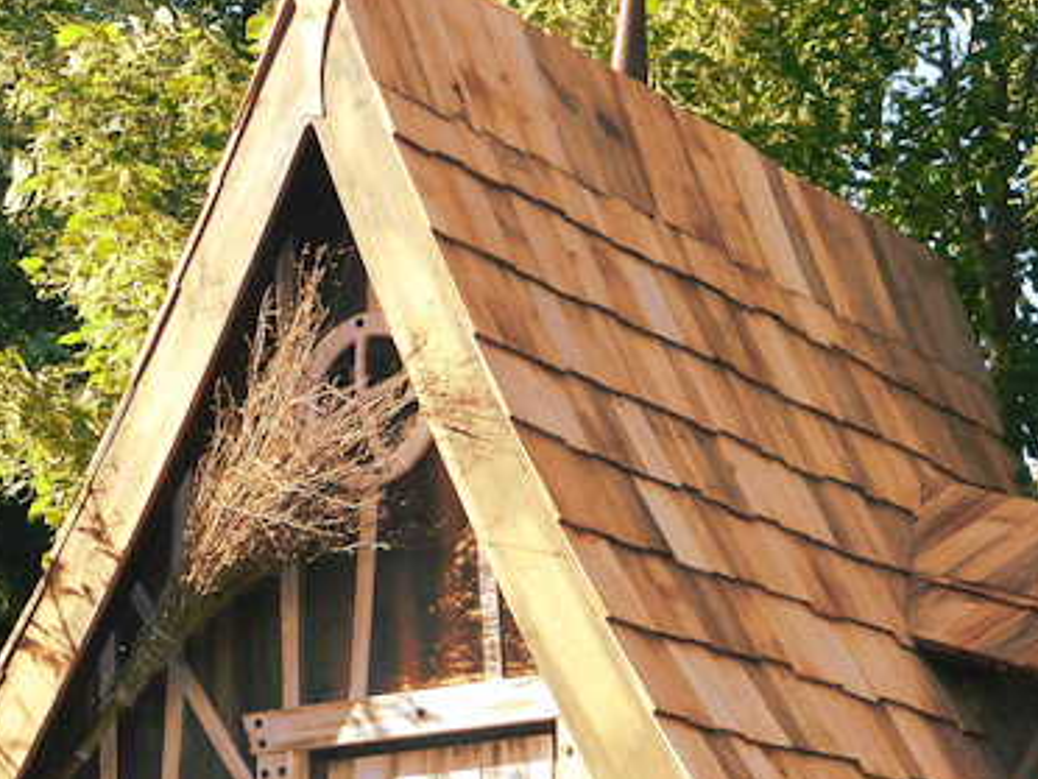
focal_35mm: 113
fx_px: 3388
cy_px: 840
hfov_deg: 17.4
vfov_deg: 12.9
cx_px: 516
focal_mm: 7.3
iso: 110
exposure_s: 1/400
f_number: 3.5
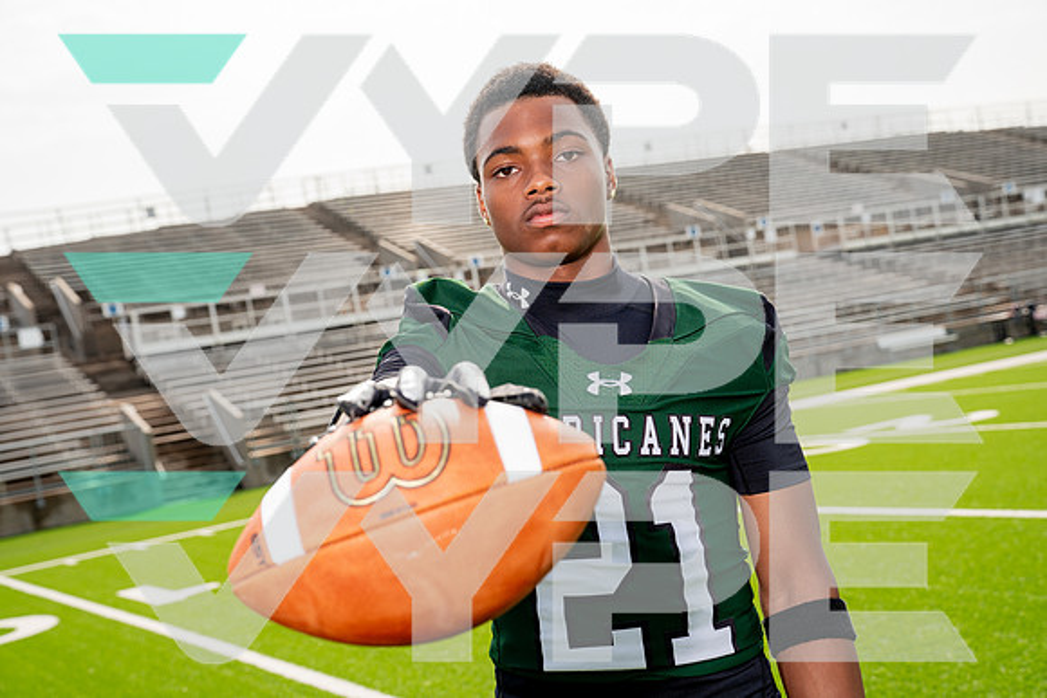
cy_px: 349
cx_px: 524
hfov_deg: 39.6
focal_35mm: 50
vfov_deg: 27.0
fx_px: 1454
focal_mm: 50
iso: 100
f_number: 5.6
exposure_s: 1/320
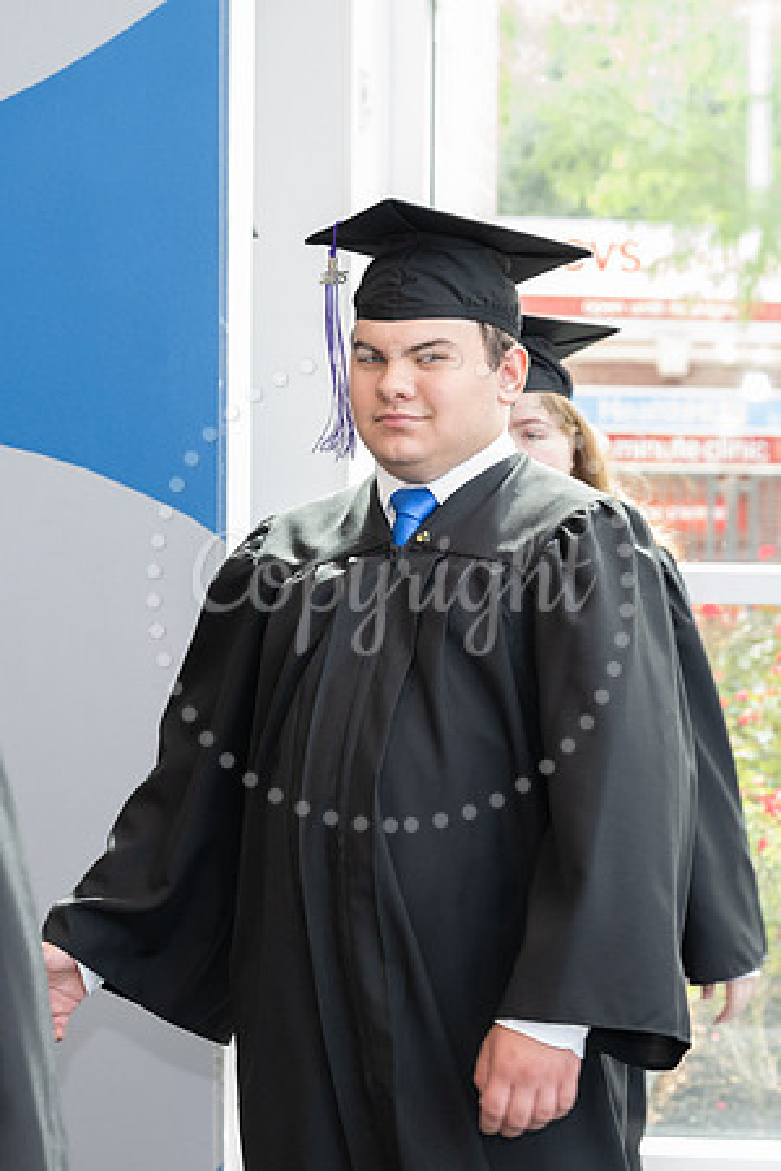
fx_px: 3563
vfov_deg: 18.7
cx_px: 343
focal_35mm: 110
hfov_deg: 12.5
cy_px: 586
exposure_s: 1/125
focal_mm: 73
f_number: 5
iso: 800
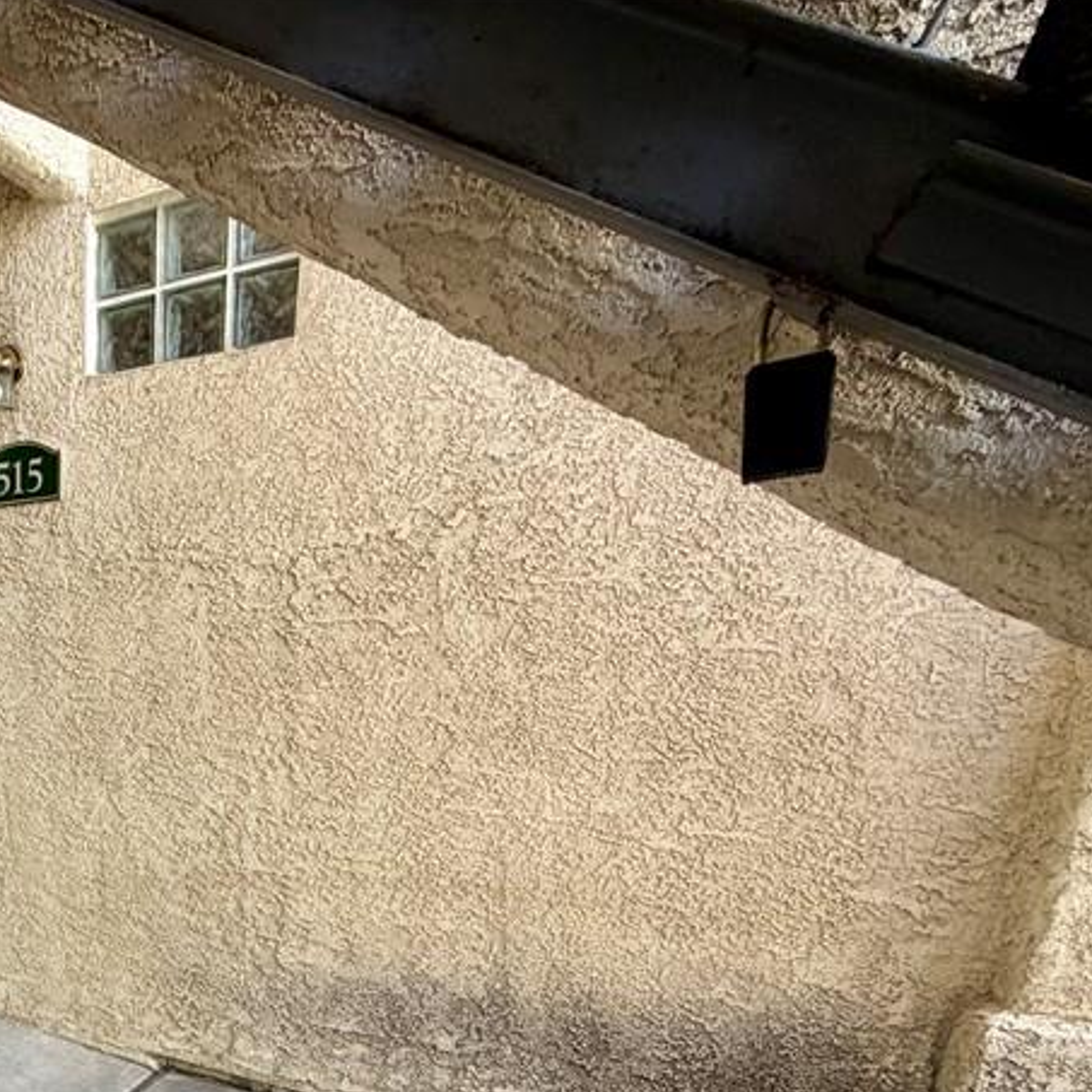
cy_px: 911
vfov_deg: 52.6
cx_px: -14
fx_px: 999
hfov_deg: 47.1
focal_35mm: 28
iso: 160
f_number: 2.2
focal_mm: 2.22
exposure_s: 1/121
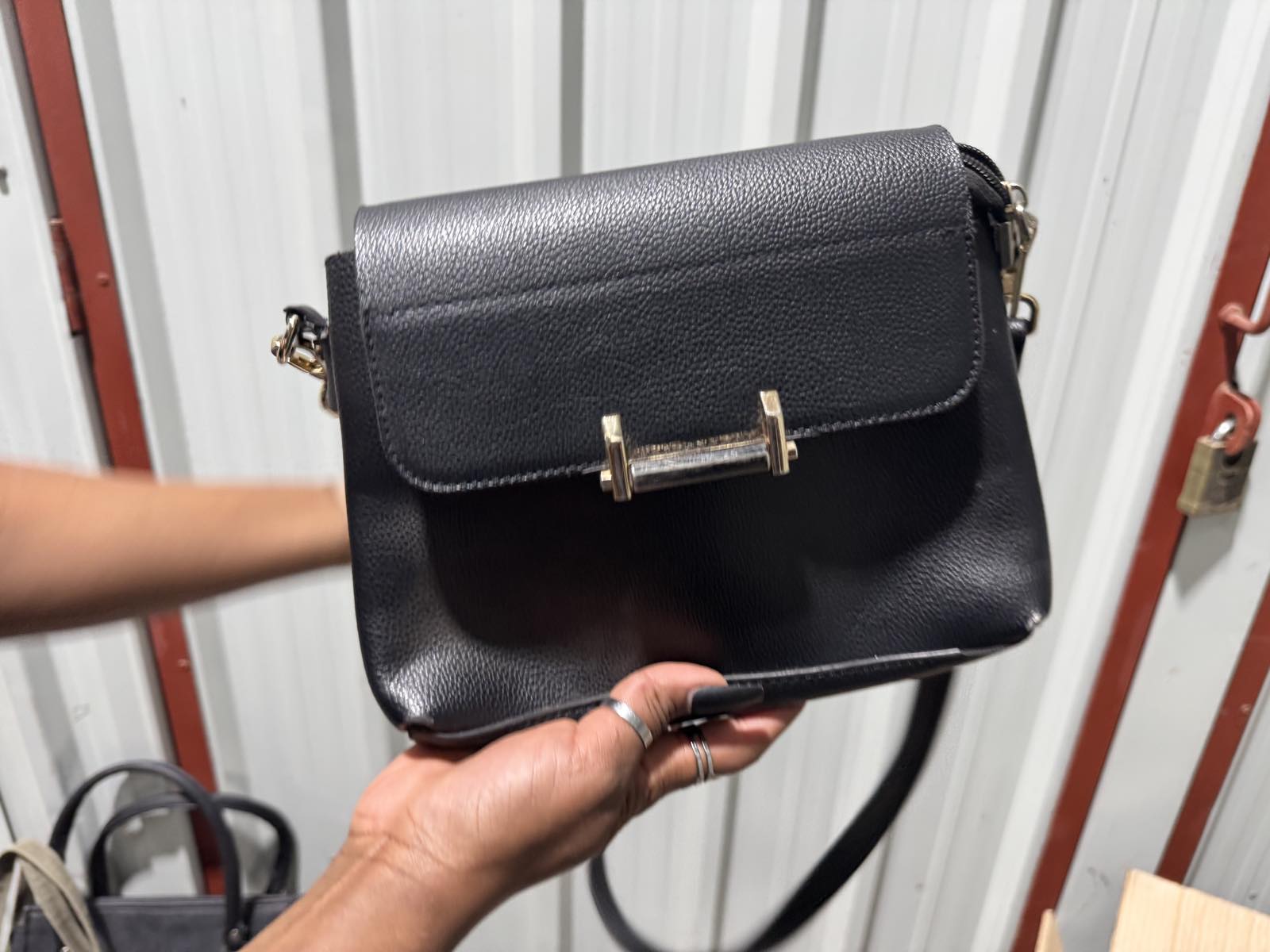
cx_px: 635
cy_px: 476
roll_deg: -2.2
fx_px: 881
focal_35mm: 24
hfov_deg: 71.6
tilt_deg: -24.7
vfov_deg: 56.8
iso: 160
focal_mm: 6.76
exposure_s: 1/50
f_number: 1.78
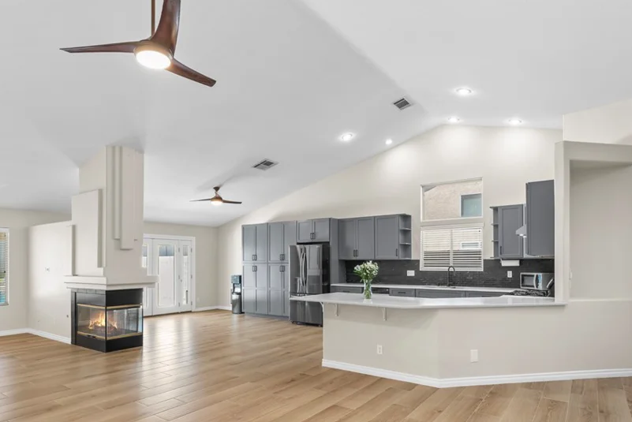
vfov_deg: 54.6
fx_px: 404
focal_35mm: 23
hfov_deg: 76.1
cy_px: 262
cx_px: 316
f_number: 8
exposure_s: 1
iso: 400
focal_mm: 18
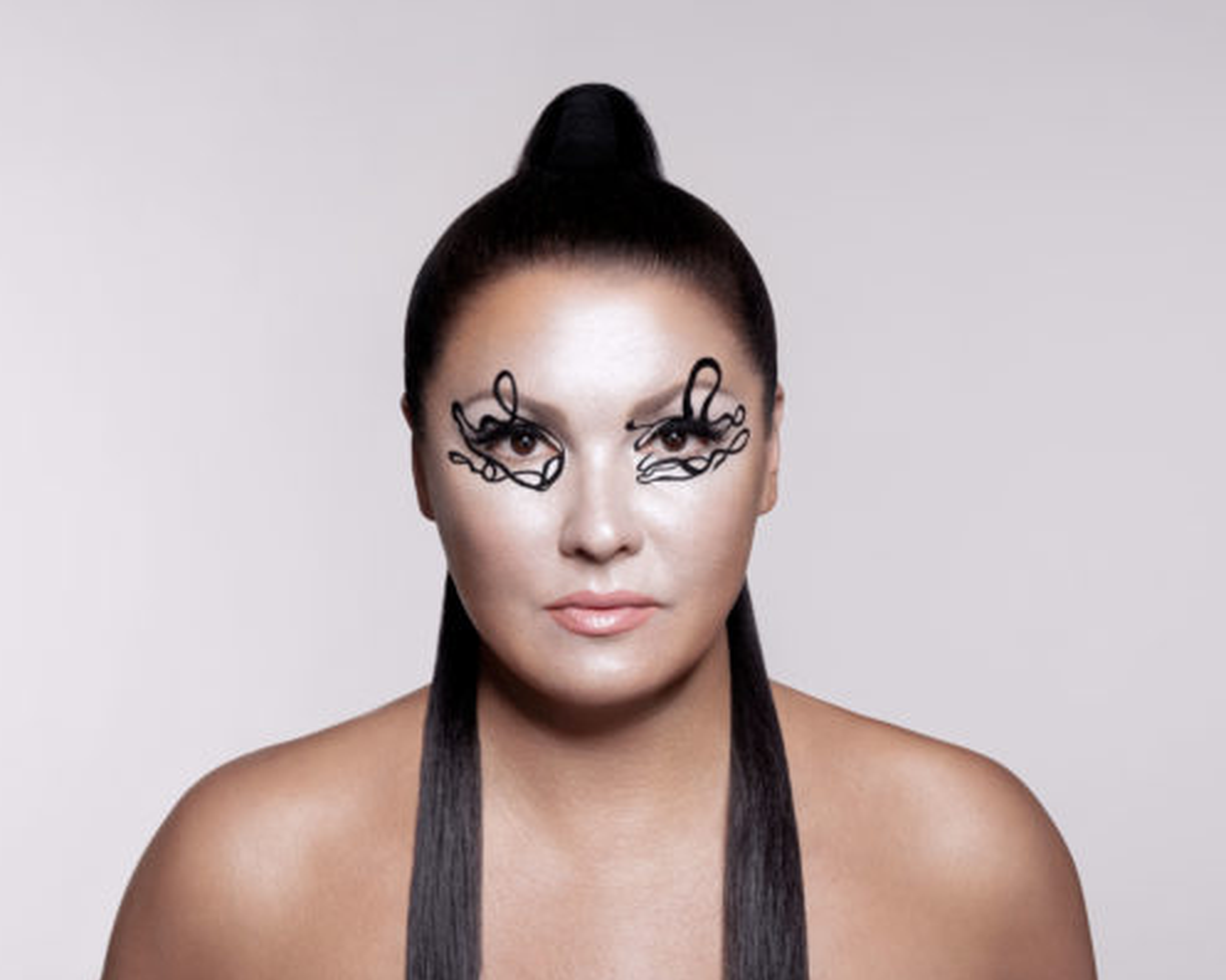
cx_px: 624
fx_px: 4315
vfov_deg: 12.9
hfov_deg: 16.2
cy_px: 491
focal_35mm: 119
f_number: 22
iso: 100
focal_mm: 105
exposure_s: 1/160
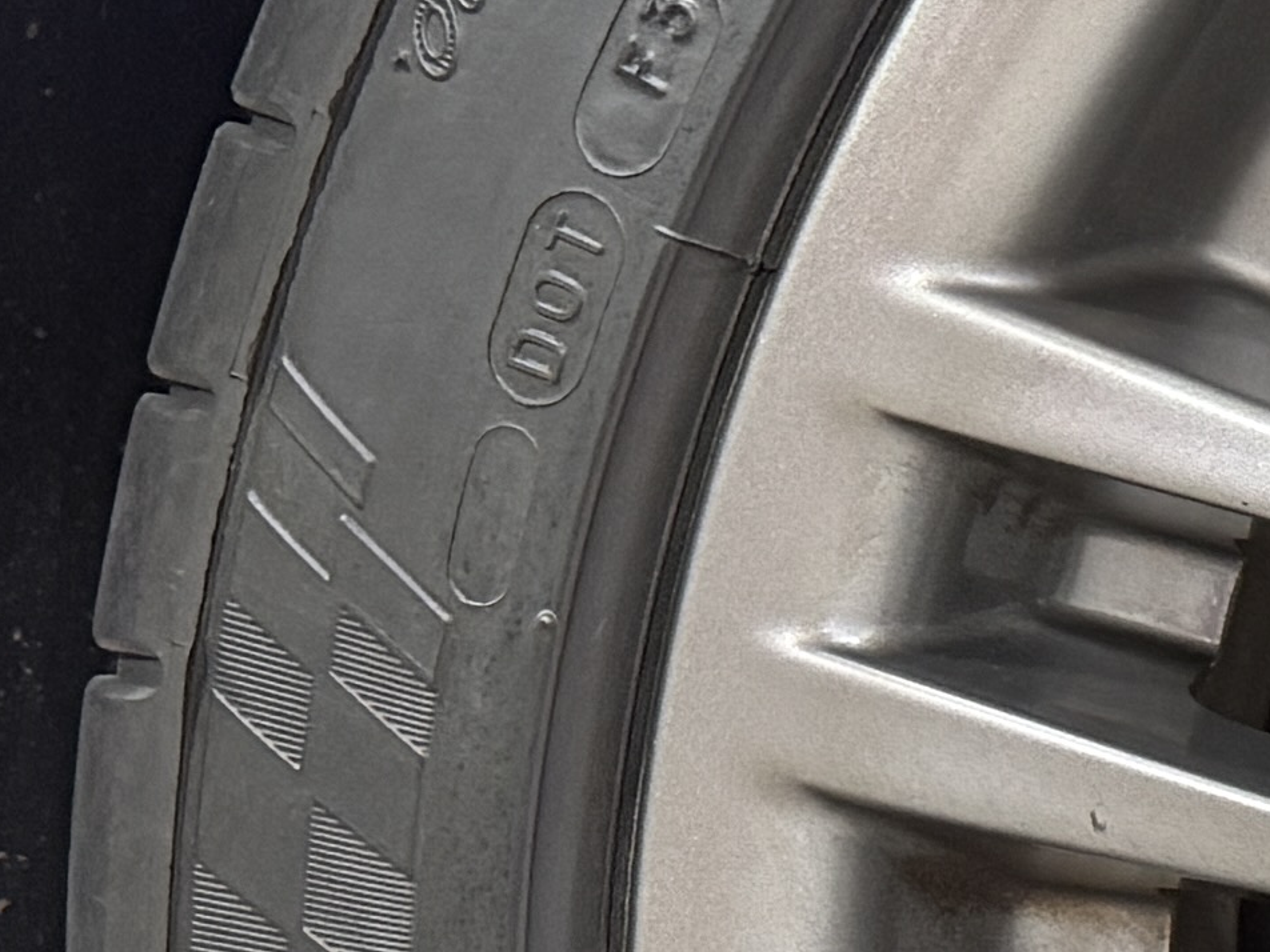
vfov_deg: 10.2
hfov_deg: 11.7
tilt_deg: -6.1
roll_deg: -0.4
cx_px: 2876
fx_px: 5283
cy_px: 995
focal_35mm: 144
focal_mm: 6.76
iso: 320
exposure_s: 1/60
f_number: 1.78
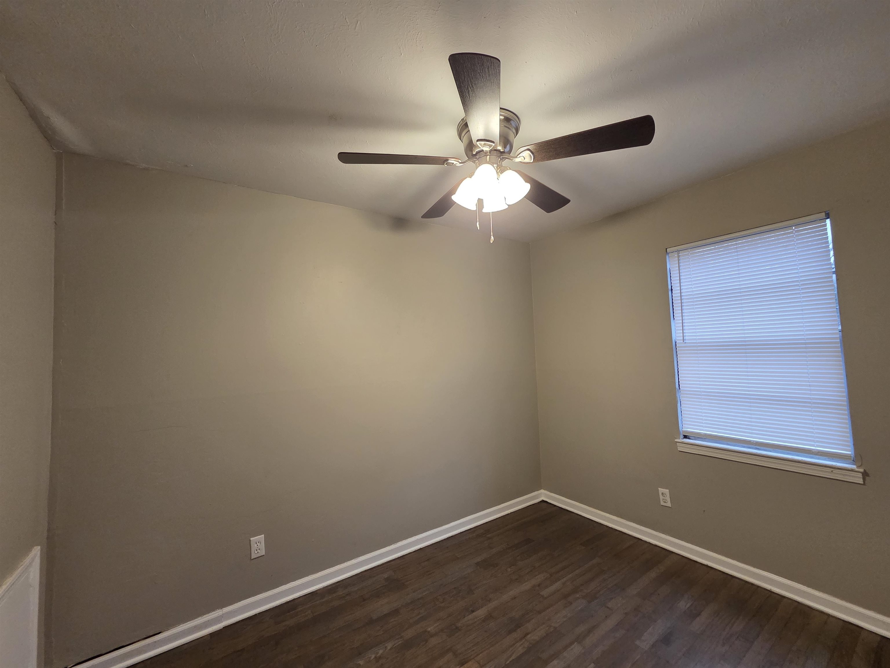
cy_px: 334
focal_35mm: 13
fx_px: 334
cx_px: 445
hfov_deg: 106.2
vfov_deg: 89.9
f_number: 2.2
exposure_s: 1/60
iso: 250
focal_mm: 2.2
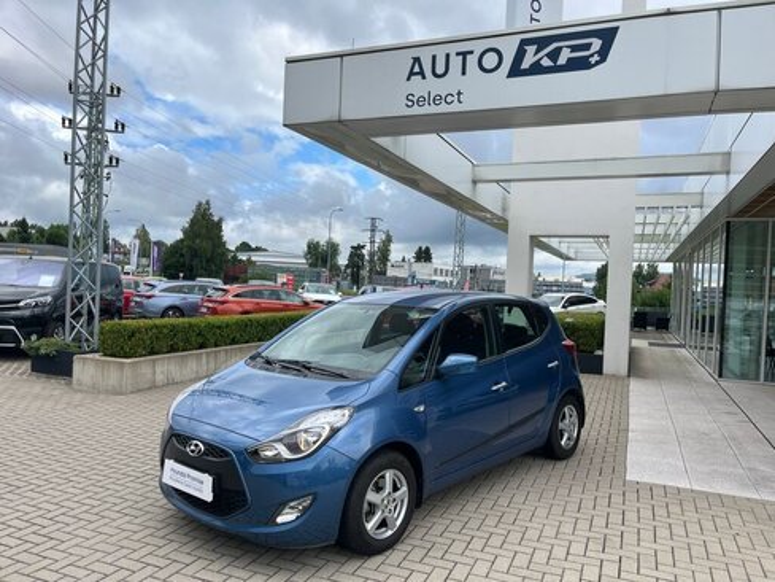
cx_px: 388
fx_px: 582
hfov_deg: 67.3
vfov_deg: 53.1
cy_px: 291
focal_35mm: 26
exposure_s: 1/1355
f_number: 1.6
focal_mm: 5.1
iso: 50
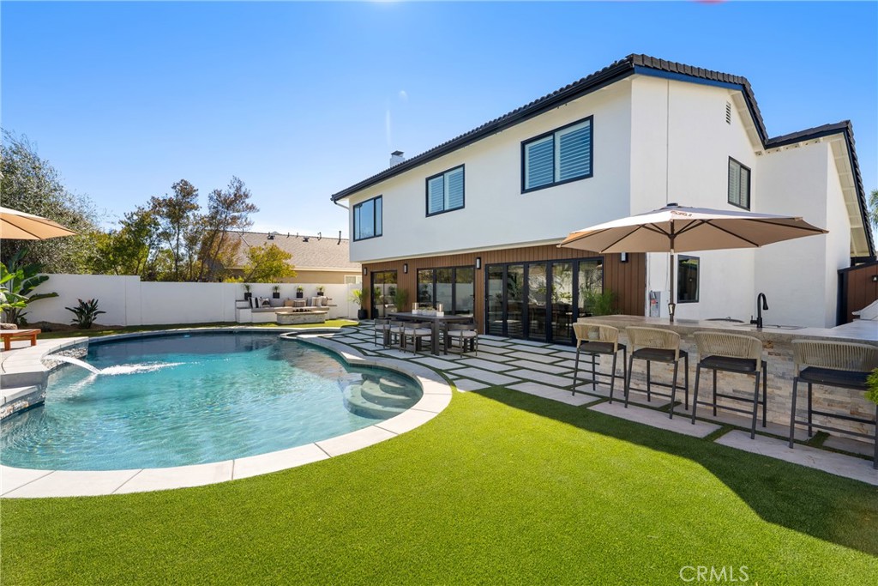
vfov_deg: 73.8
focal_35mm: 16
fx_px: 390
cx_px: 439
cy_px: 293
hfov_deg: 96.7
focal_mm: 16
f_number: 9
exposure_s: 1/500
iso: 320
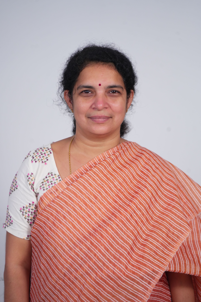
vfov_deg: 31.0
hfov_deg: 20.9
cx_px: 100
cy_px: 151
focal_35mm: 65
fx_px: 544
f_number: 5.6
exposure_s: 1/250
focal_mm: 65
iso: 1250
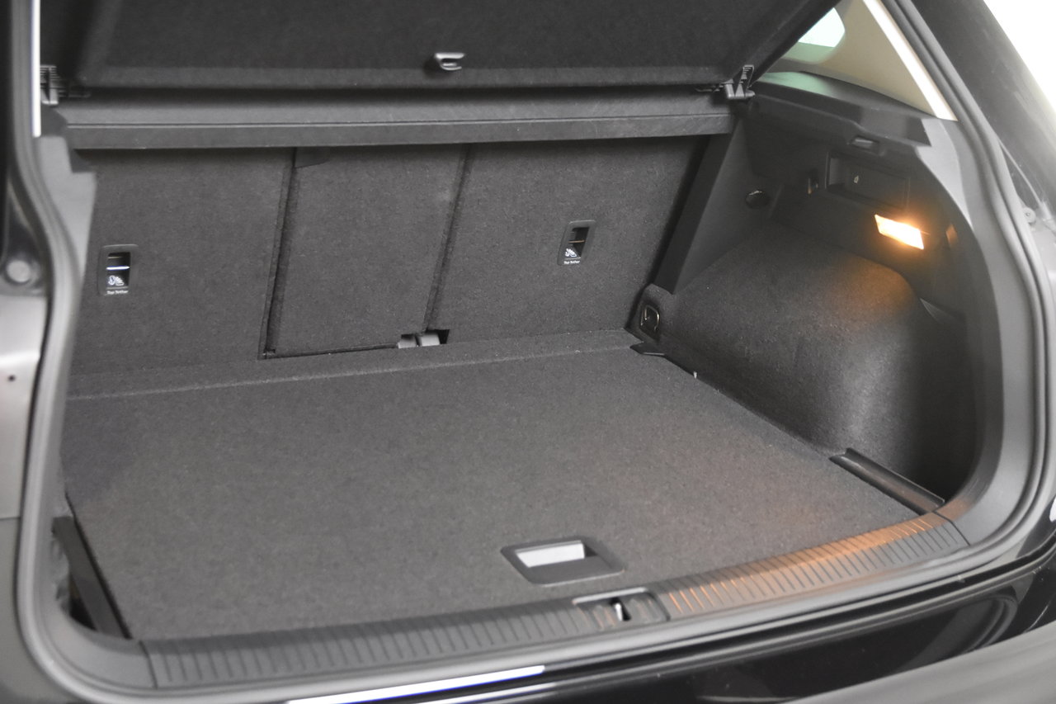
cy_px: 352
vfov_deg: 26.5
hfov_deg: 38.9
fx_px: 1496
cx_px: 528
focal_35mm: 51
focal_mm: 34
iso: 4000
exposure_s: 1/50
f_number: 3.3
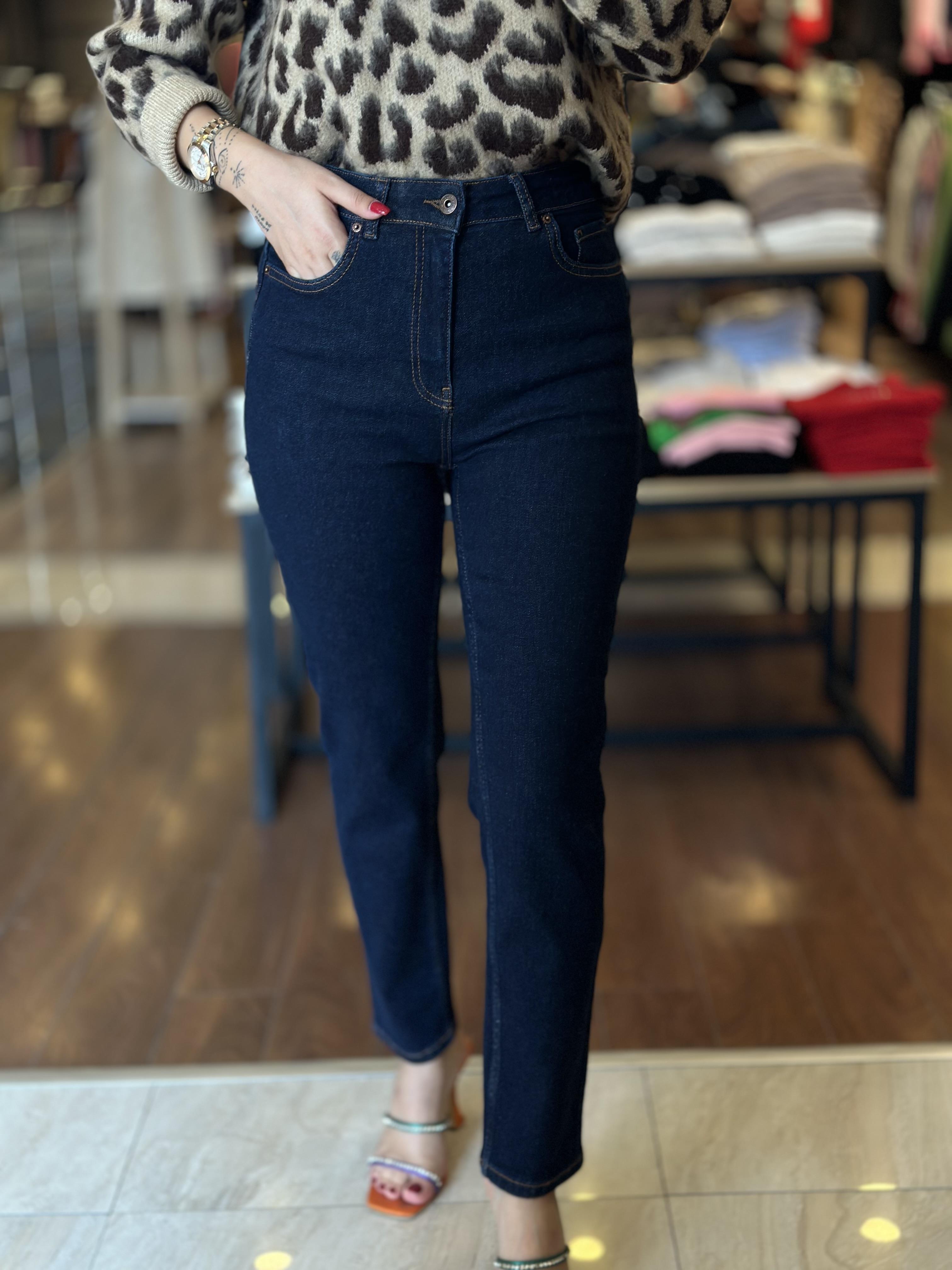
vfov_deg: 39.7
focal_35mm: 48
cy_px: 635
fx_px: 1760
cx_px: 476
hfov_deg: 30.3
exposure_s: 1/111
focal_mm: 6.86
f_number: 1.78
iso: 125
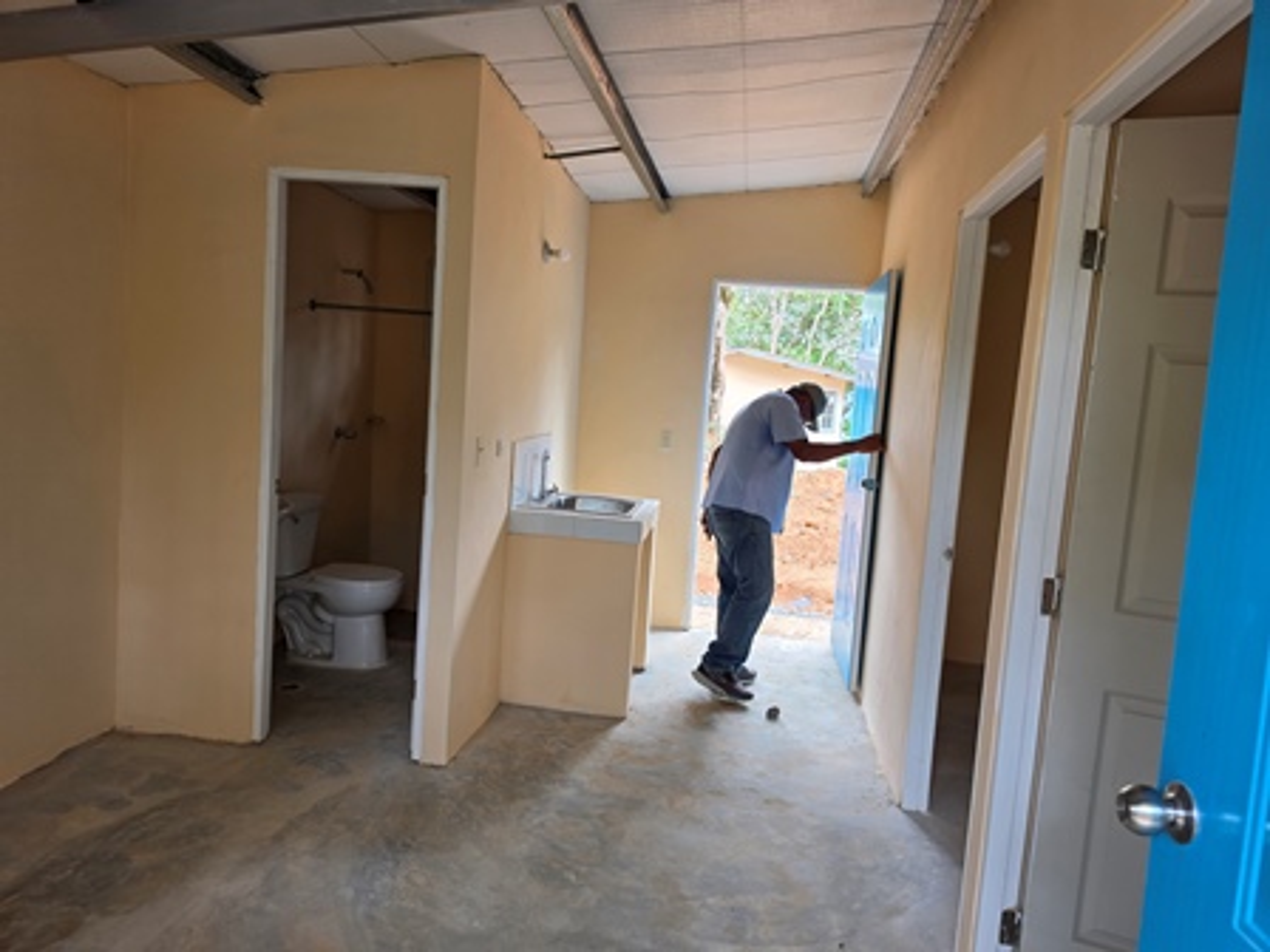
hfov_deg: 73.9
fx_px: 844
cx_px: 635
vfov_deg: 58.9
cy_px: 476
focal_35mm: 23
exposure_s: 1/180
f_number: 1.4
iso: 40
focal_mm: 6.5
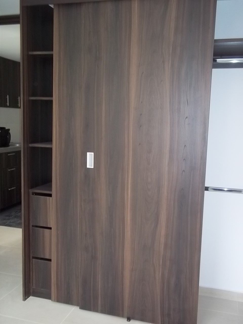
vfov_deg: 51.4
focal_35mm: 36
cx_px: 122
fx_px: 337
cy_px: 162
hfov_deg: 39.7
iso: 160
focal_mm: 6.5
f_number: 3.1
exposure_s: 1/30
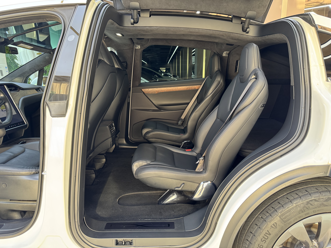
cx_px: 166
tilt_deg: -12.6
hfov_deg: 71.6
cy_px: 124
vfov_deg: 56.8
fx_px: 229
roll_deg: +0.3
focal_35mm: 24
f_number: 1.78
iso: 400
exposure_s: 1/60
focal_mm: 6.76
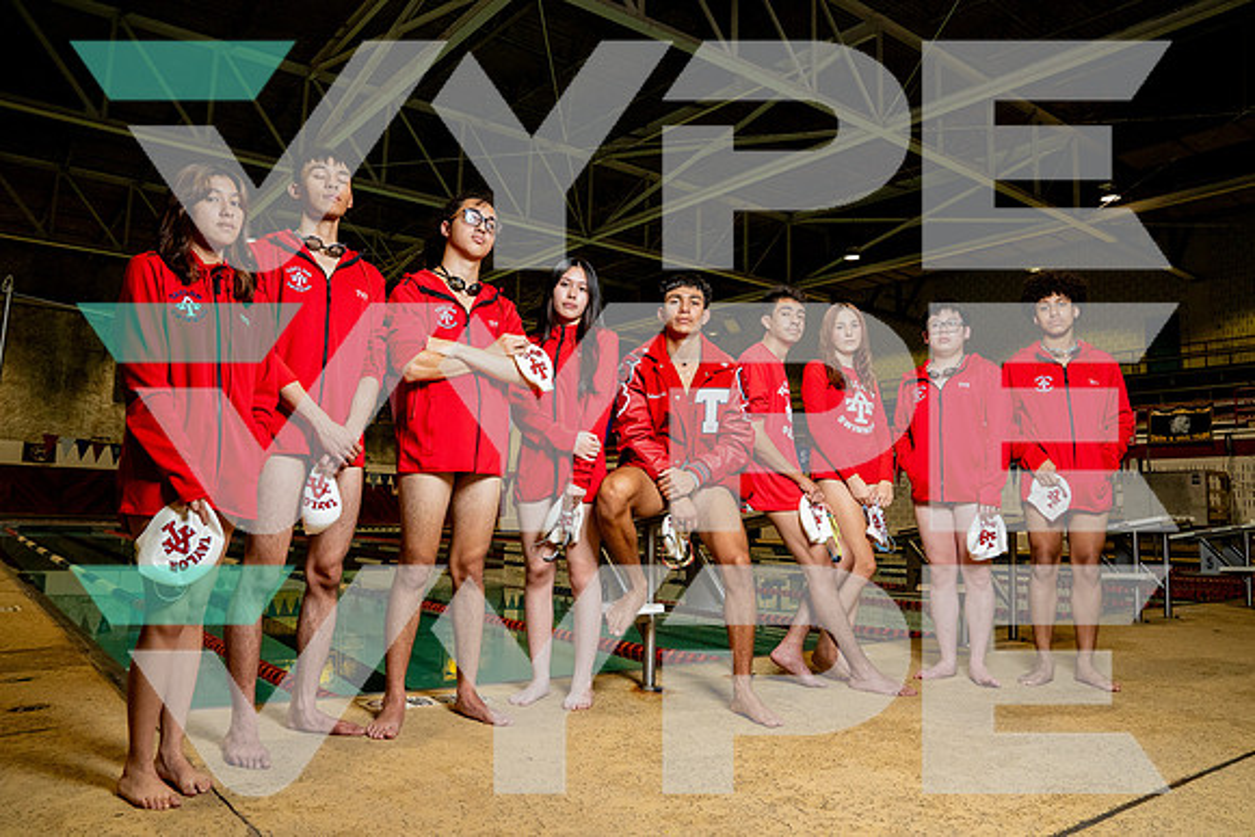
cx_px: 631
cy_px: 415
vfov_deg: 50.4
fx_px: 890
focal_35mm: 26
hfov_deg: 70.4
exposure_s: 1/250
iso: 3200
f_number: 8
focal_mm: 24
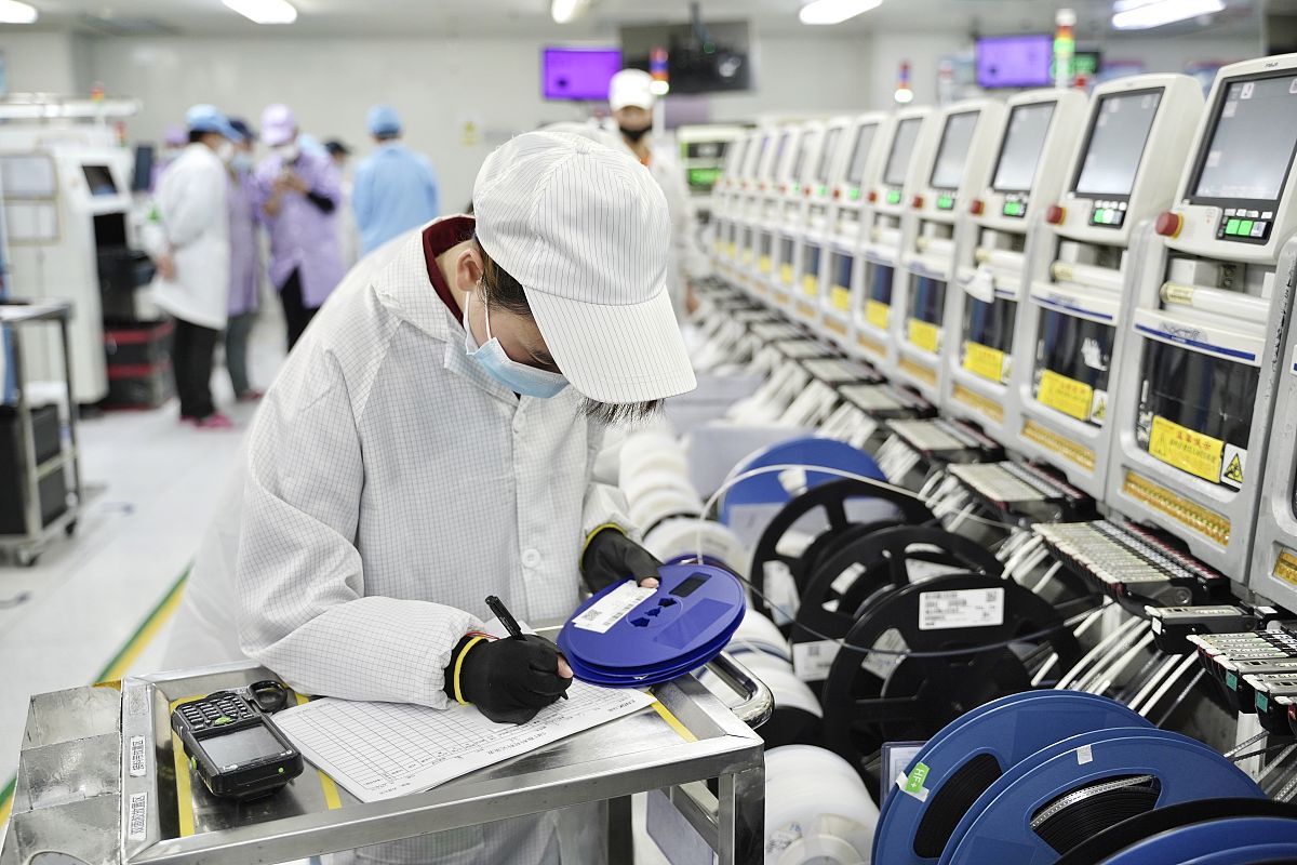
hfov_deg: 54.4
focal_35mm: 35
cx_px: 648
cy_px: 432
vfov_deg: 37.9
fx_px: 1261
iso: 800
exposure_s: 1/160
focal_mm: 35
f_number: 2.8
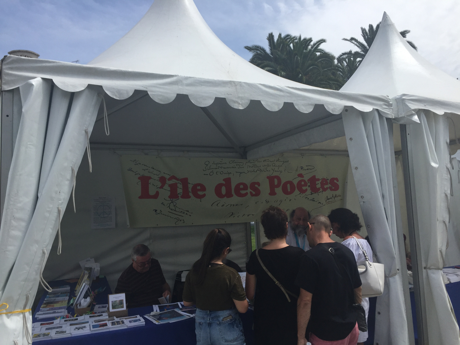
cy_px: 172
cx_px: 230
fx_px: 385
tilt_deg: +3.3
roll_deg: +2.0
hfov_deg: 61.7
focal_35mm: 29
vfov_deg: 48.2
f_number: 2.2
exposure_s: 1/3049
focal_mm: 4.15
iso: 32
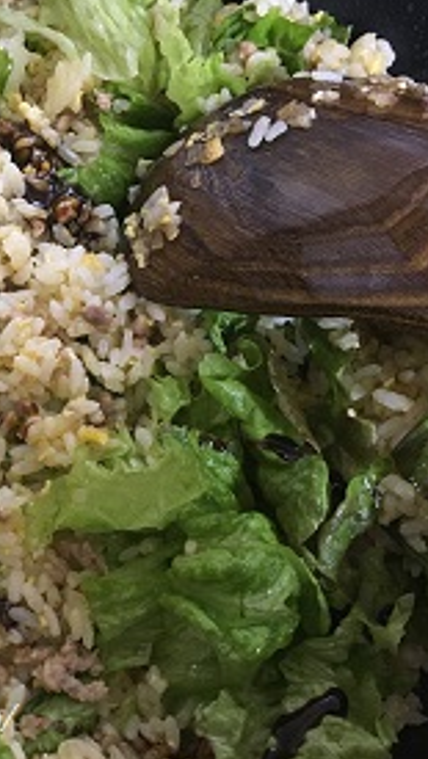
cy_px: 395
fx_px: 927
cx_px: 61
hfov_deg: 25.4
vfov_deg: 44.6
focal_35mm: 46
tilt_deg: -66.9
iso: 200
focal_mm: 4.15
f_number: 2.2
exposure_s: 1/17
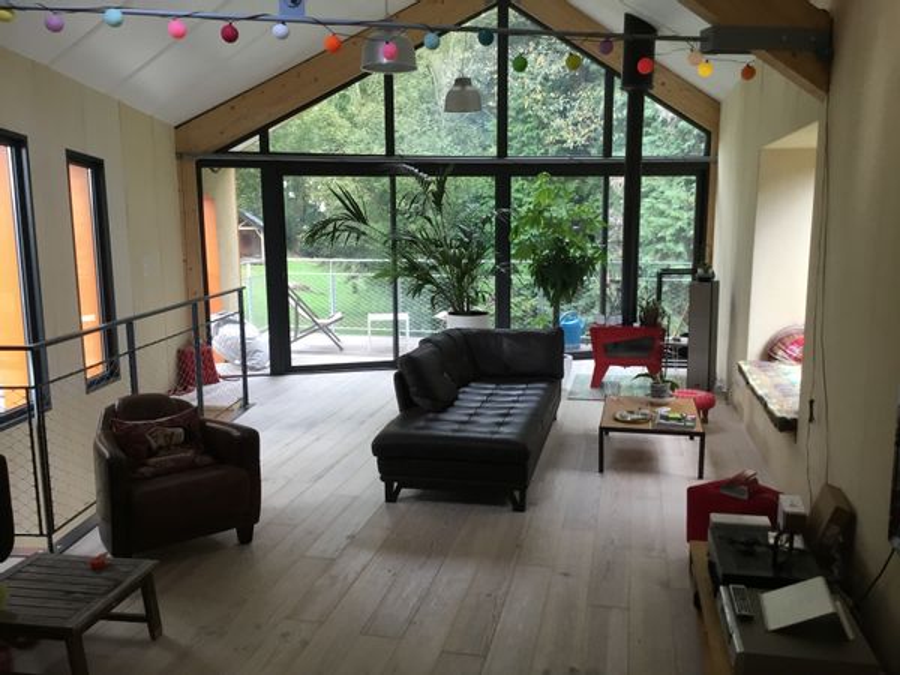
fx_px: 806
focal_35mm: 31
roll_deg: +1.2
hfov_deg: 58.4
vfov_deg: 45.4
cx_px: 450
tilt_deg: -8.7
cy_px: 338
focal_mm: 3.3
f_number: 2.4
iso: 64
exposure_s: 1/33
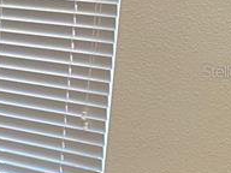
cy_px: 71
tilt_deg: -8.5
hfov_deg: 11.5
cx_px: -340
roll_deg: -2.4
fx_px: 928
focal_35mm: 139
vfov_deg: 10.7
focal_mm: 4.25
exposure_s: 1/60
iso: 160
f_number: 1.8
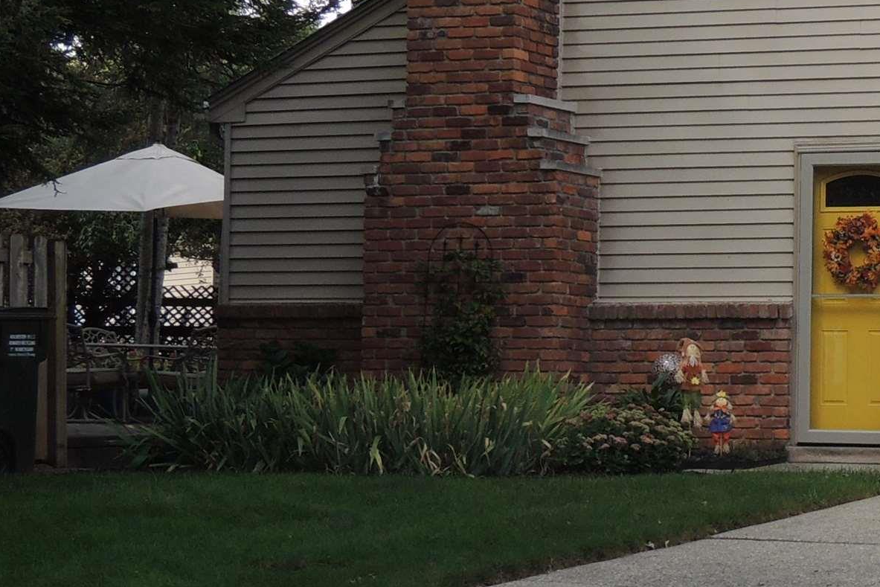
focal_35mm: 108
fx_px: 2640
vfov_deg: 12.7
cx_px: 973
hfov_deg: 18.2
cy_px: 254
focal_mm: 7.1
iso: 100
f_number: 3.3
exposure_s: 1/400
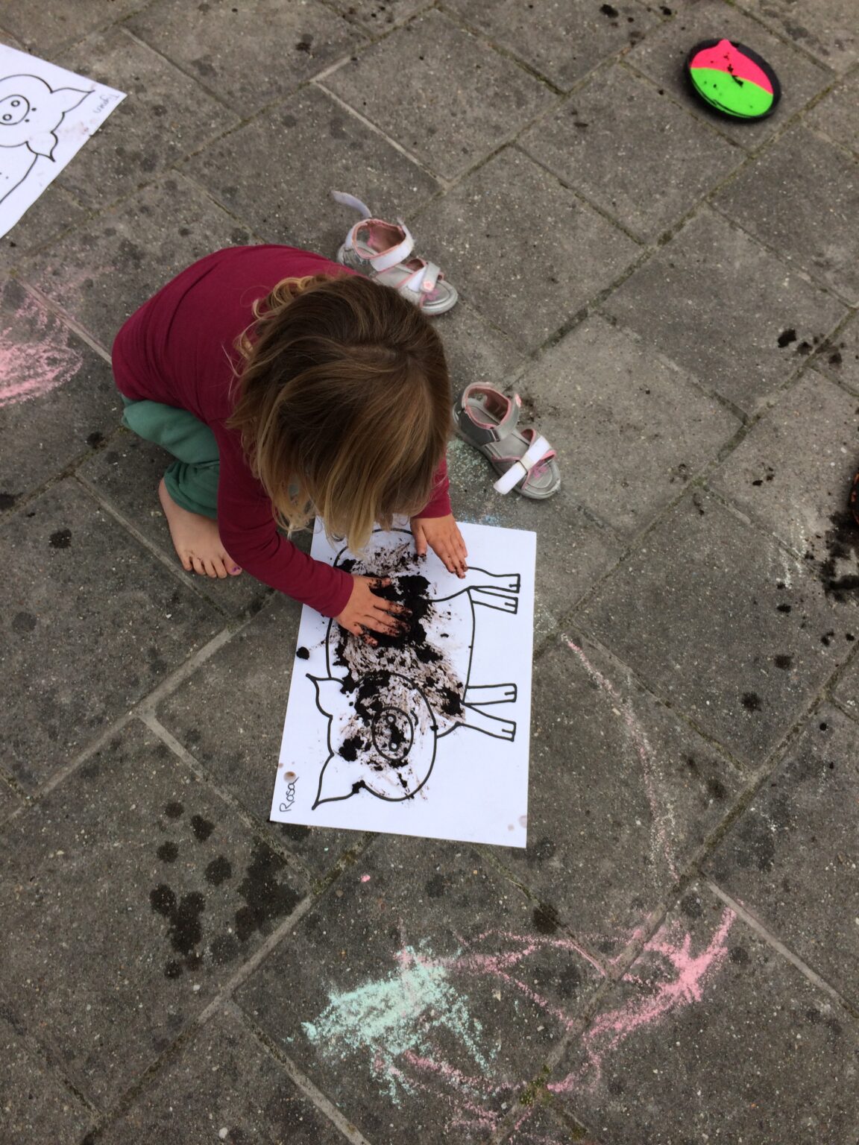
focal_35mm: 29
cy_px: 572
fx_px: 960
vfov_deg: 61.7
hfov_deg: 48.2
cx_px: 430
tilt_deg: -65.7
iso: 32
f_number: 2.2
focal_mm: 4.15
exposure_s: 1/1642
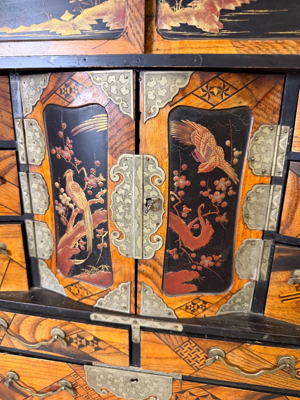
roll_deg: -0.2
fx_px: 277
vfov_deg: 71.6
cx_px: 150
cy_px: 200
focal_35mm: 24
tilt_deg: -18.2
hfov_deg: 56.8
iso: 400
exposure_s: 1/50
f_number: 1.78
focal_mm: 6.76
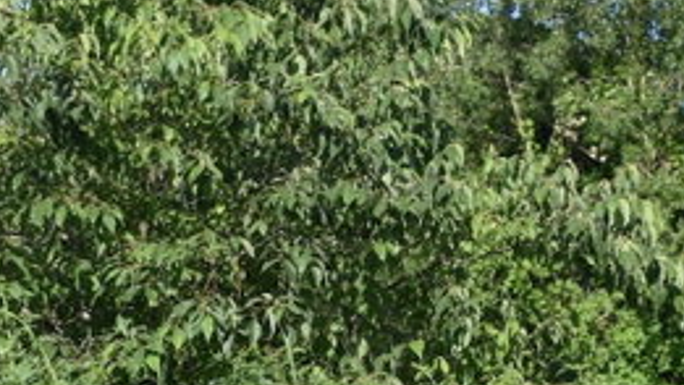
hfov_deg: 10.0
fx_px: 3920
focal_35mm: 216
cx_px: 451
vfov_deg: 5.5
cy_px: 852
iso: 100
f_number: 8
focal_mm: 35
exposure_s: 1/250
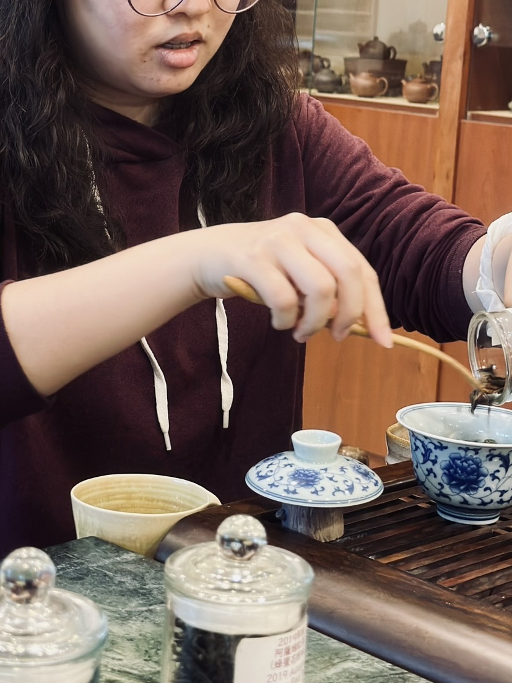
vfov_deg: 24.8
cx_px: 232
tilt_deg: -7.1
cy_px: 202
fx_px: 1539
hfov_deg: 18.9
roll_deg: -3.9
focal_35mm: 78
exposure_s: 1/40
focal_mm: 6.86
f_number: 1.78
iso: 320
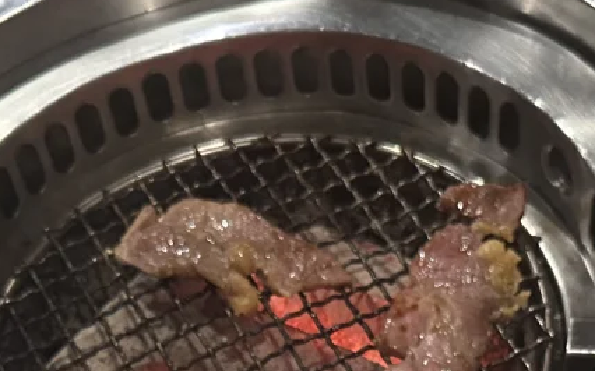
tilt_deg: -59.9
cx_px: 334
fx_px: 1394
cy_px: 635
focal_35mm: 86
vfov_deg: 13.8
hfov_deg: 24.1
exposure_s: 1/50
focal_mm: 6.86
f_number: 1.78
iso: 500
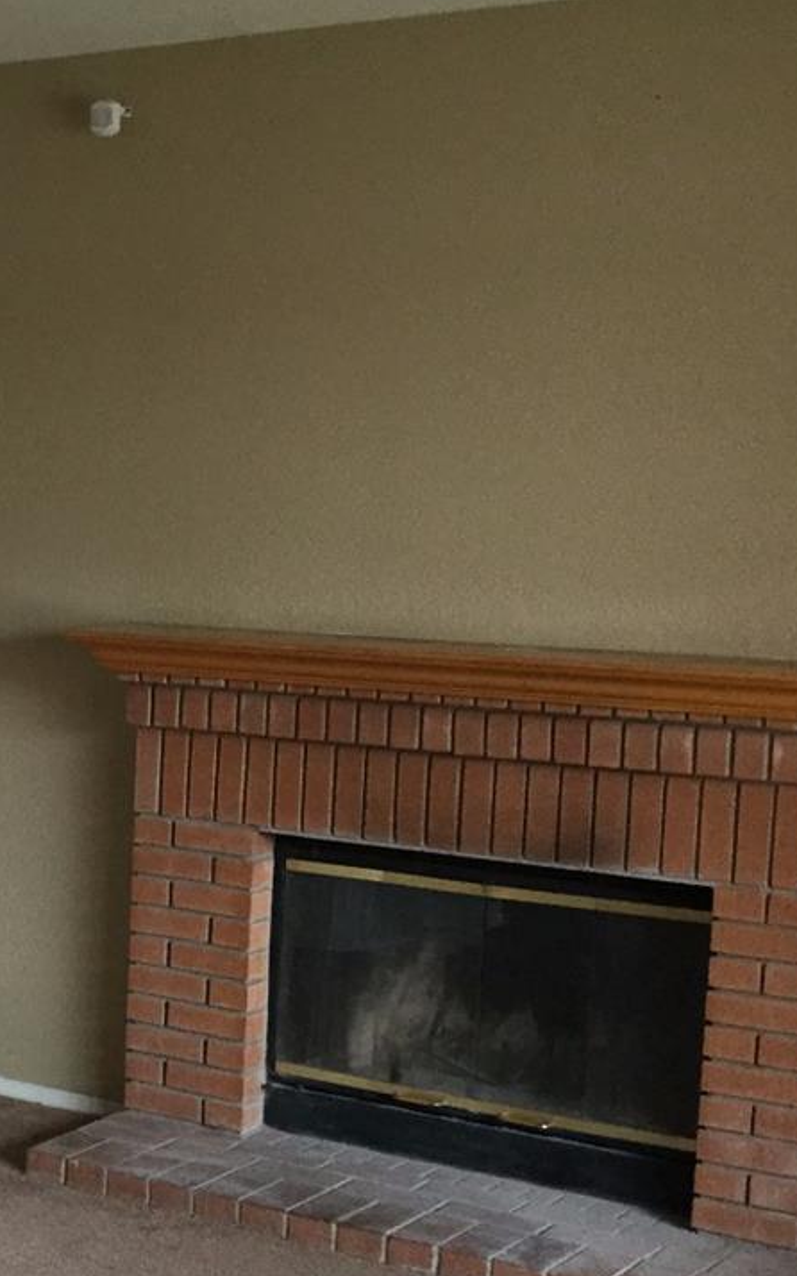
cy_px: 770
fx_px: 2399
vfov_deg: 29.7
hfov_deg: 17.6
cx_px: -266
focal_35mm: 69
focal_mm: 3.3
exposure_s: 1/30
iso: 100
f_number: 2.4
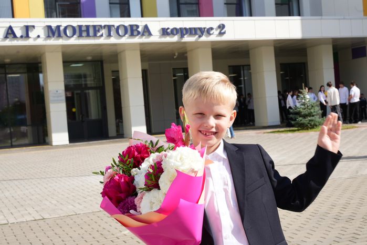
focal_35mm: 52
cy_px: 122
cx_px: 184
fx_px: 530
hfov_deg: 38.2
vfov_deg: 26.0
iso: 160
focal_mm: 52
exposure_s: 1/125
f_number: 11
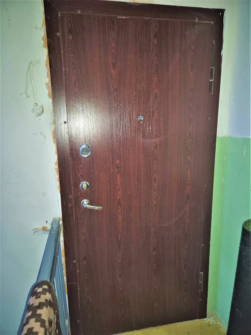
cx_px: 126
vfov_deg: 73.9
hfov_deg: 58.9
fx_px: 222
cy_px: 168
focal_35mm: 23
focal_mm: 5.4
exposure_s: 1/8
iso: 400
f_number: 1.8
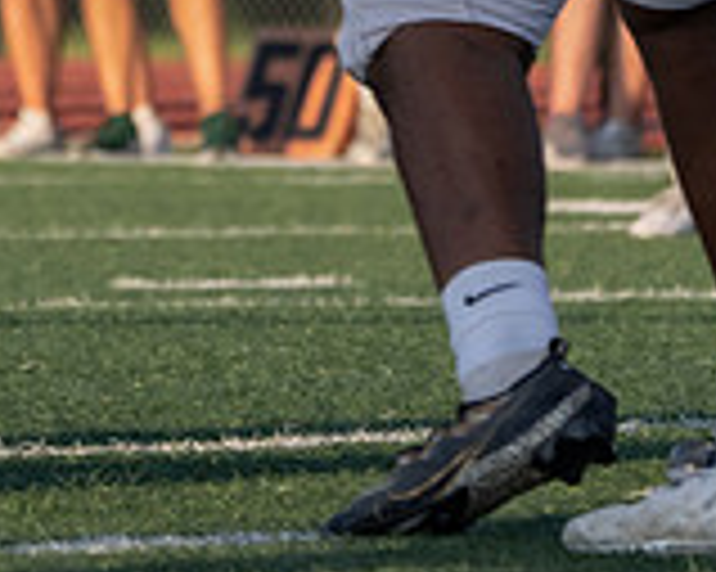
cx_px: -278
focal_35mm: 1179
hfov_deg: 1.6
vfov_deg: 1.3
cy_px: -201
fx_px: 24969
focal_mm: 218
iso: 640
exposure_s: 1/1250
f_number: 7.1
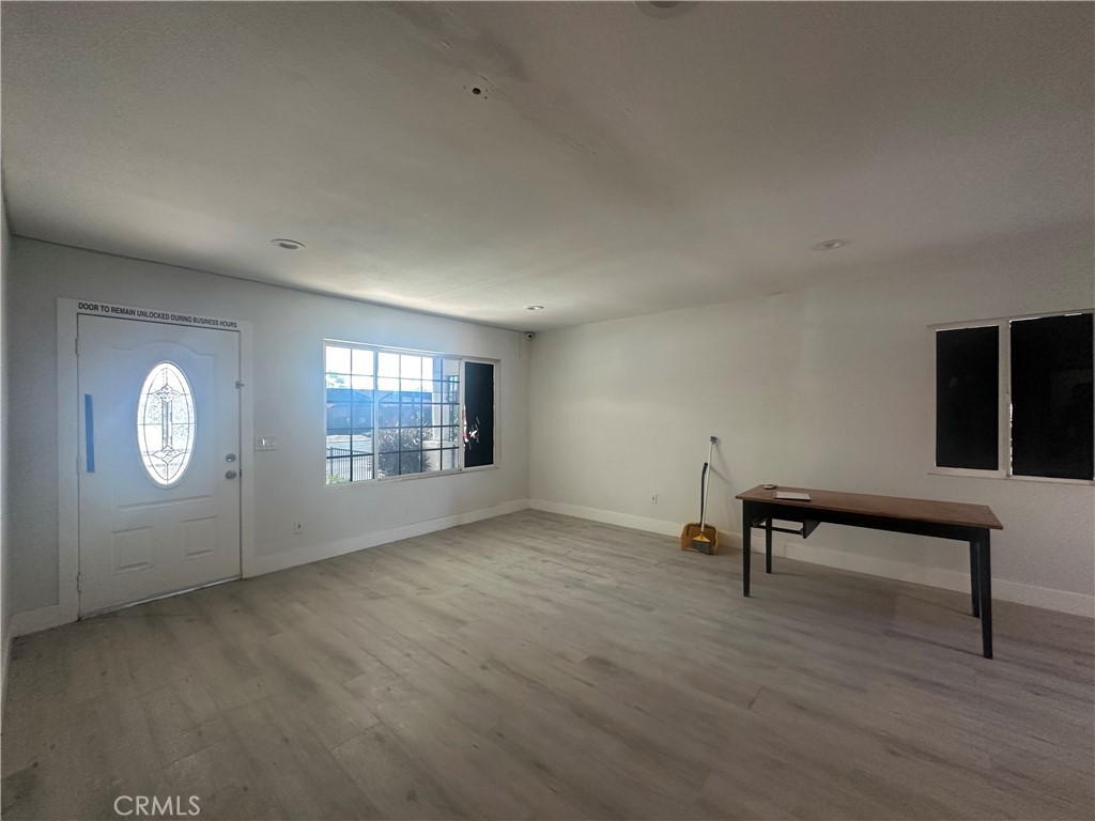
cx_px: 548
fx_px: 443
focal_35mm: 14
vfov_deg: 85.7
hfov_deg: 102.1
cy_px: 410
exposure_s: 1/120
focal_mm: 2.22
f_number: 2.2
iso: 250
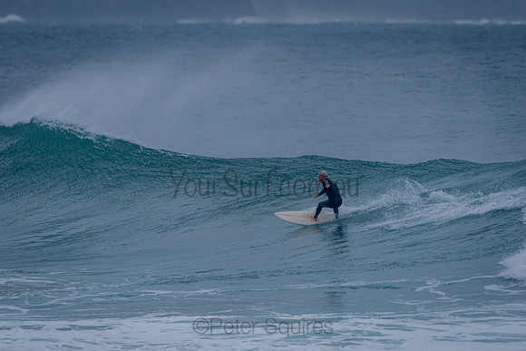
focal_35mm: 613
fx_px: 8951
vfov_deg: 2.2
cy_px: 176
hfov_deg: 3.4
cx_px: 263
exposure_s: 1/2000
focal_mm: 500
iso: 360
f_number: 5.6
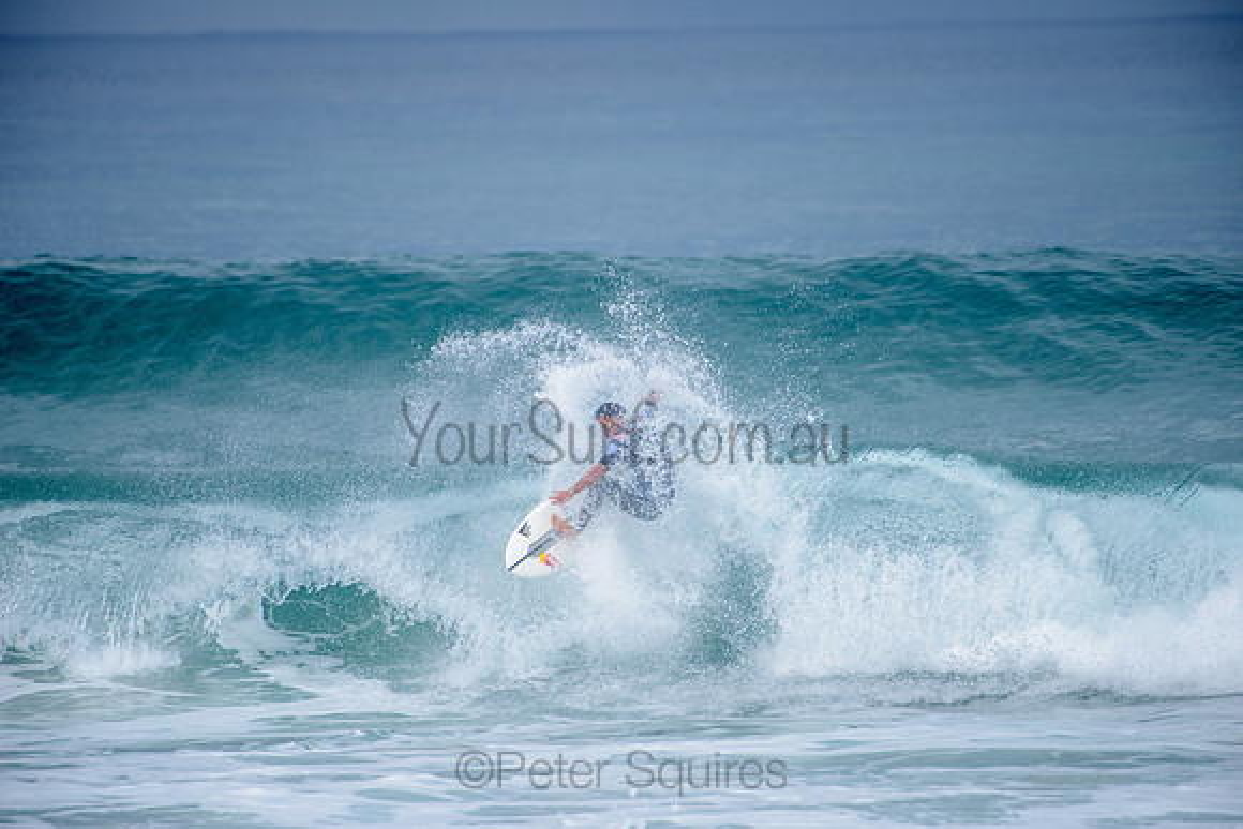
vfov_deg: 2.8
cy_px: 414
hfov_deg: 4.1
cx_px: 622
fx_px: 17267
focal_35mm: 500
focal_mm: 500
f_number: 5.6
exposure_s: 1/2000
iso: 200
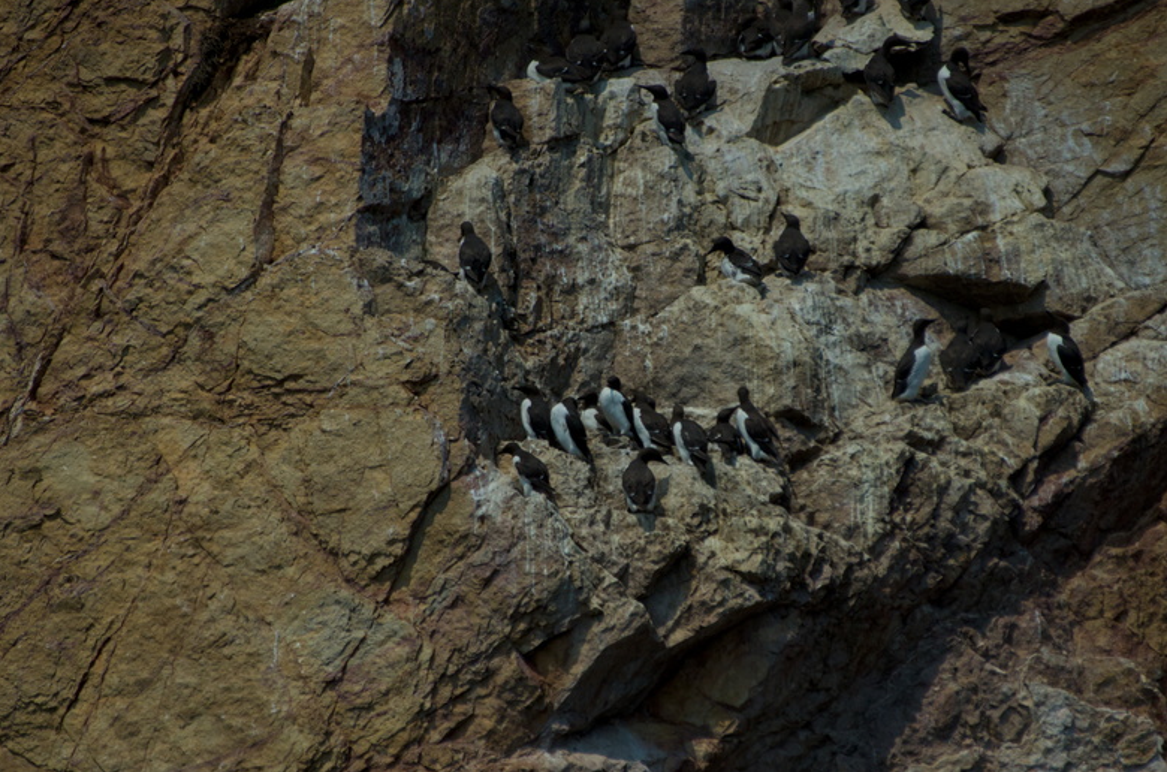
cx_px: 578
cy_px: 383
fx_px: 24641
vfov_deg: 1.8
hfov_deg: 2.7
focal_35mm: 762
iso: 450
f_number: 6.3
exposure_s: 1/8000
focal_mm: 500
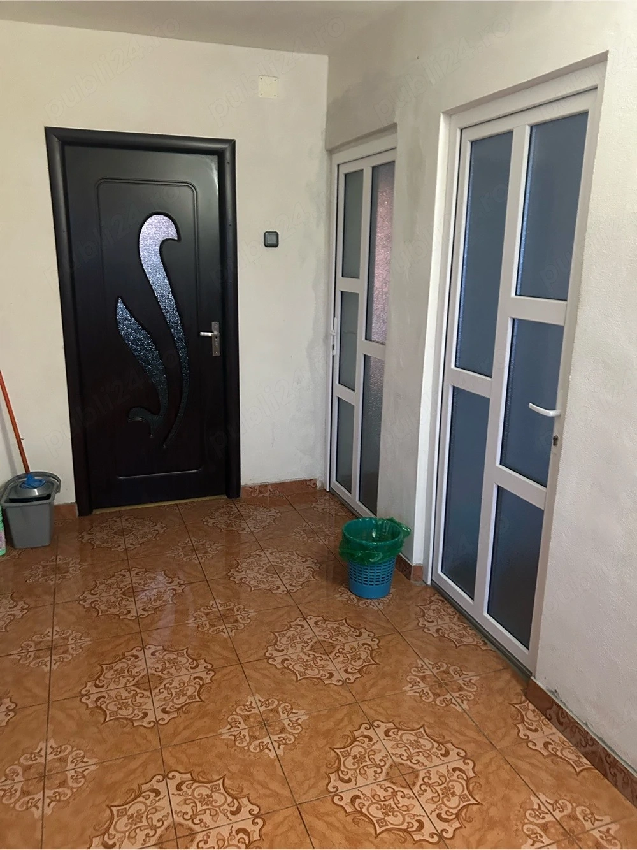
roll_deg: -1.9
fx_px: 638
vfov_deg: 67.3
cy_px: 425
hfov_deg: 53.0
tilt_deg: -14.3
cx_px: 318
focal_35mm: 26
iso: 500
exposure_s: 1/33
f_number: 1.5
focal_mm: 5.7
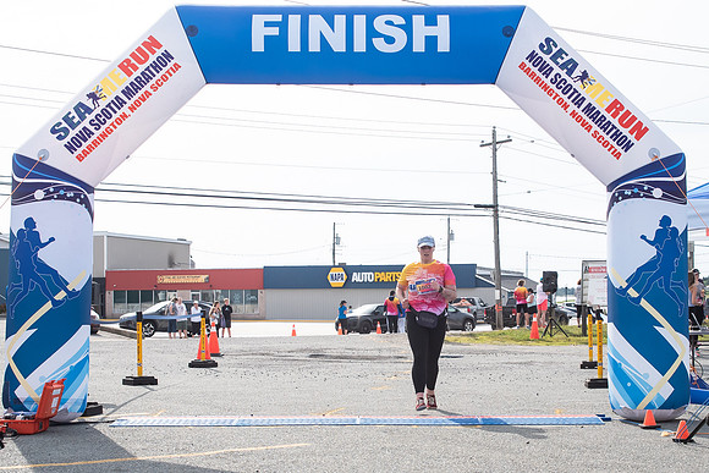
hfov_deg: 34.6
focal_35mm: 58
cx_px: 408
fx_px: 1135
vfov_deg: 23.5
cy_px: 286
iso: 800
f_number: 4
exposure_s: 1/3200
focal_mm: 32
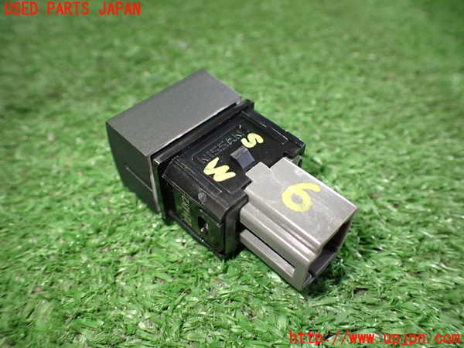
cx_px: 232
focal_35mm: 30
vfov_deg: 46.8
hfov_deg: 60.0
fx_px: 402
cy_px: 174
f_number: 2.3
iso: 640
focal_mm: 5.4
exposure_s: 1/125
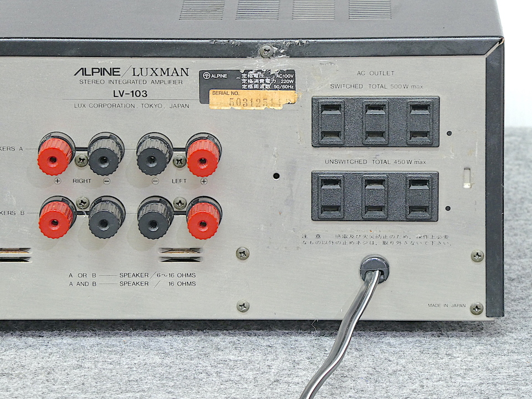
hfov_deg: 9.9
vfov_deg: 7.4
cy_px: 200
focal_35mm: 200
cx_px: 266
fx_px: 3074
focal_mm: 35.8
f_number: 5.6
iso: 200
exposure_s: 1/1.6
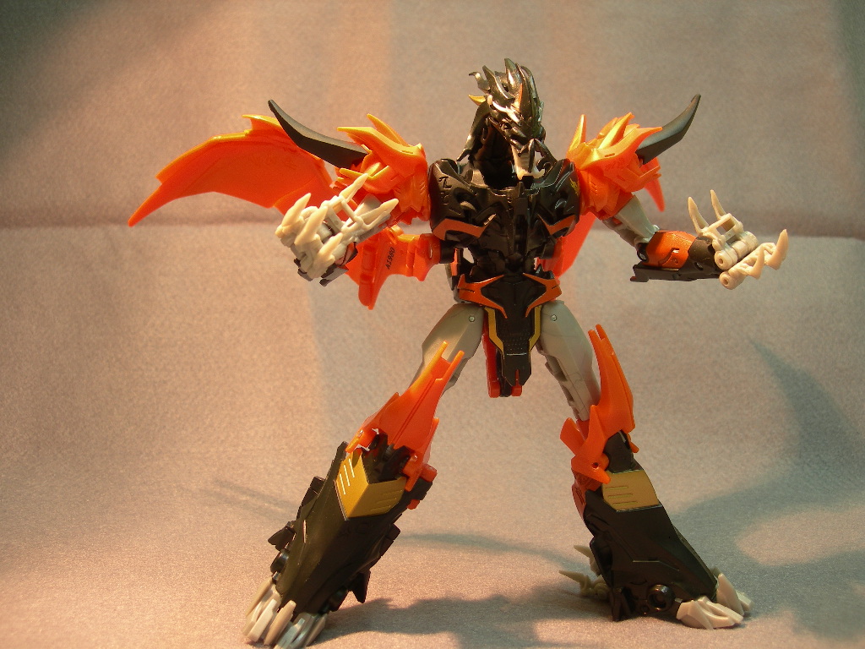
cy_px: 324
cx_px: 432
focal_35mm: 38
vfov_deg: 37.7
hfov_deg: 49.0
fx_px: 950
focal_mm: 7.8
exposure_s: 1/11.4
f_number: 2.8
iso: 50
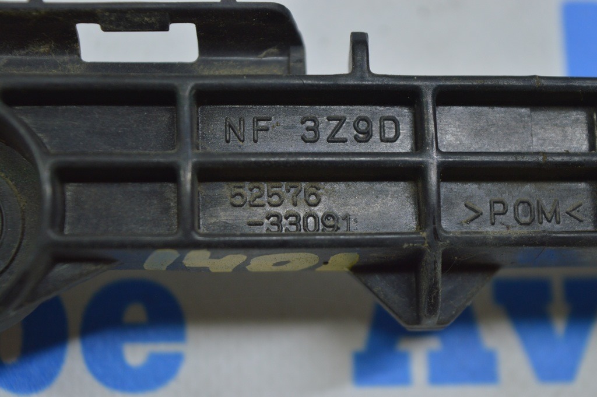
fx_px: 1367
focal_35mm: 82
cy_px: 198
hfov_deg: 24.6
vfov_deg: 16.5
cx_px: 298
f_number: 5.6
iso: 400
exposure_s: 1/50
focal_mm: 55
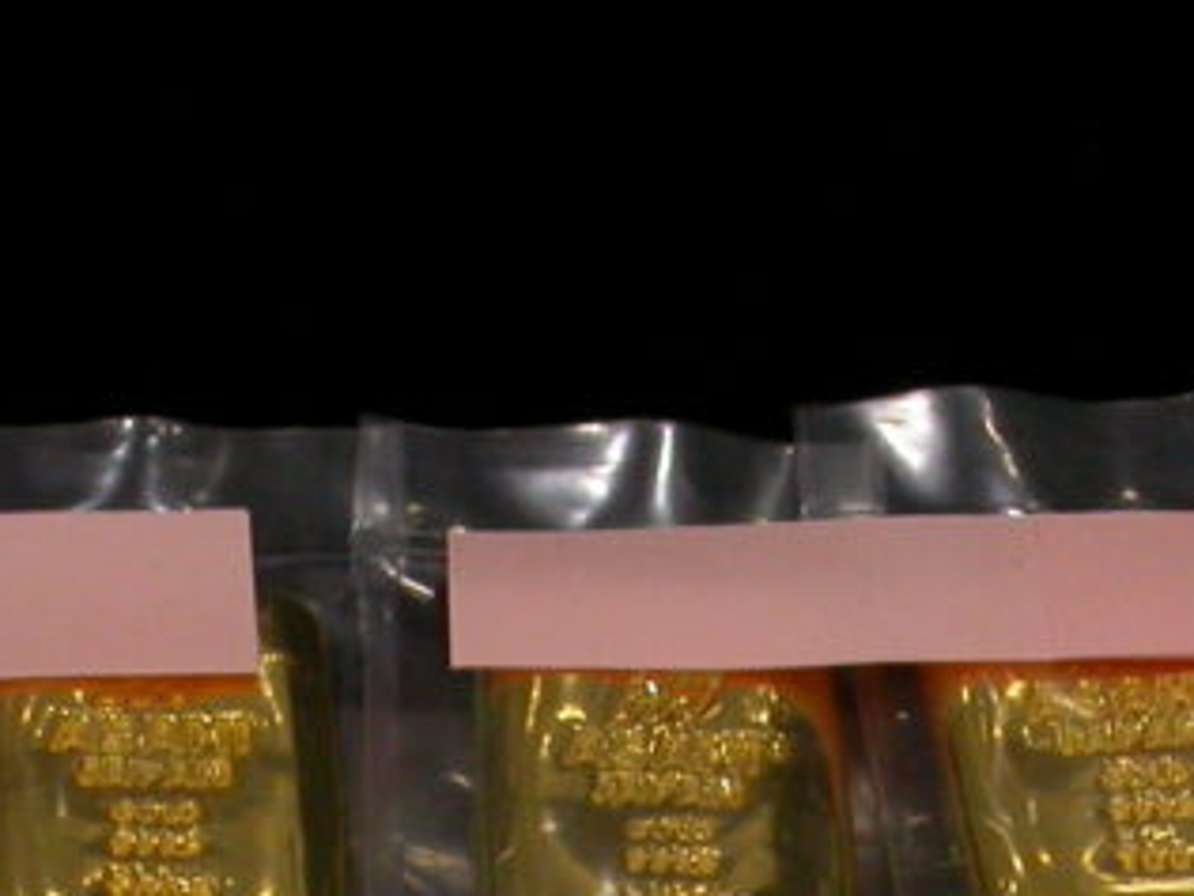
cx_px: 646
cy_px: 1270
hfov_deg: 7.8
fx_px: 8727
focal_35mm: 253
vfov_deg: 5.8
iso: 100
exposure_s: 1/61.8
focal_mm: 16.2
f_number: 4.4
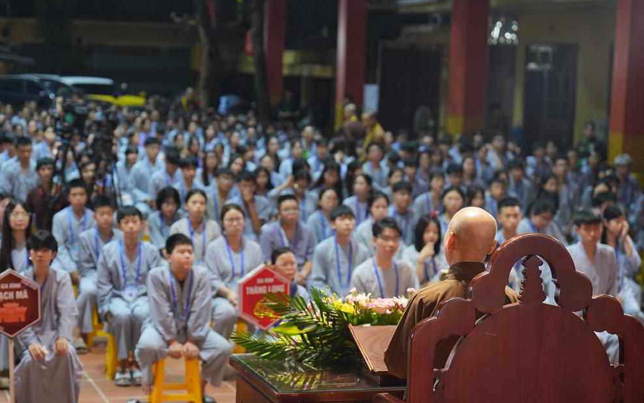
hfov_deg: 24.1
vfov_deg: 15.2
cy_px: 243
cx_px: 276
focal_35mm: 86
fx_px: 1509
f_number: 3.2
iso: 1250
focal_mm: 70
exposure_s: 1/100
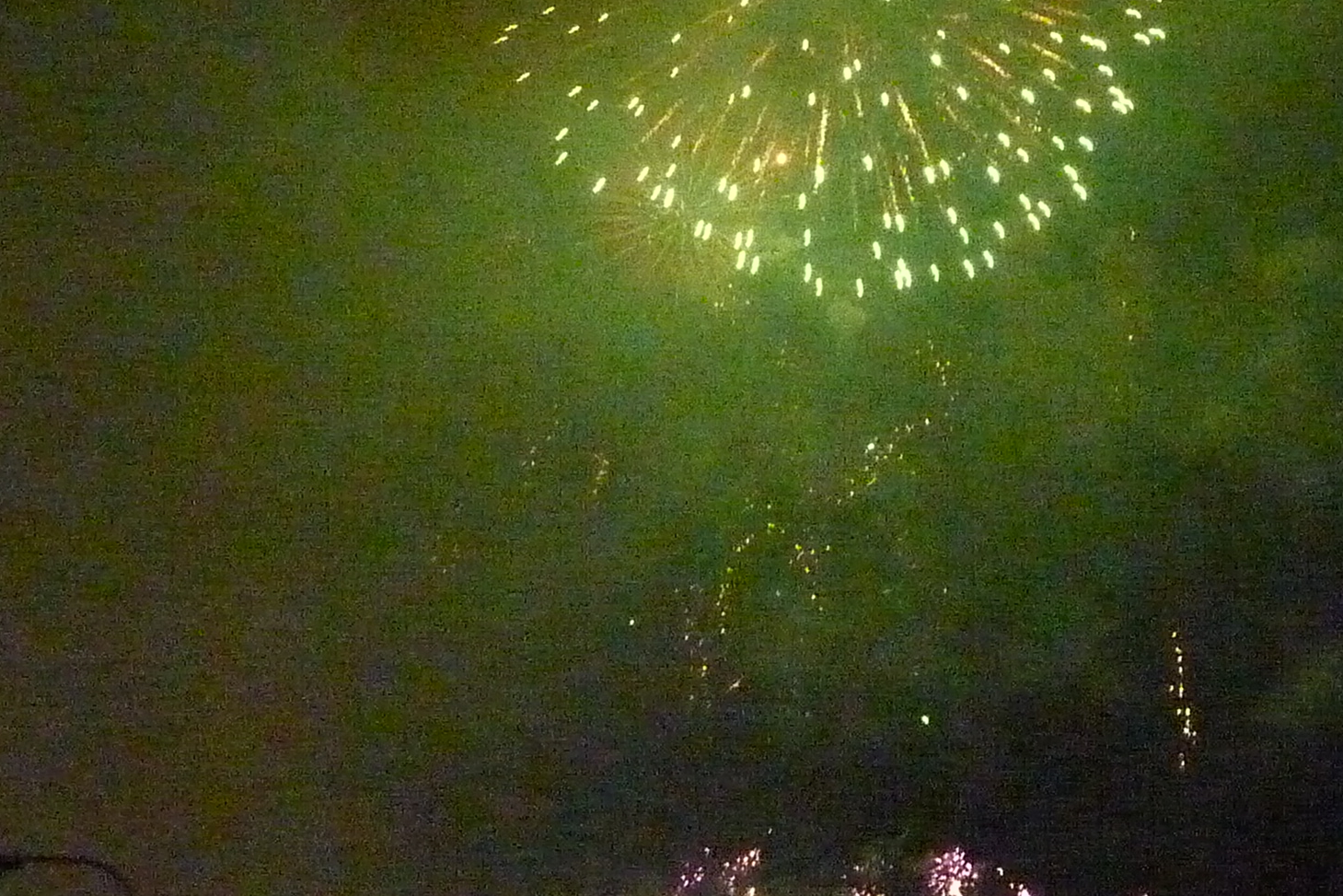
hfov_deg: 14.0
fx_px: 5447
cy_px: 617
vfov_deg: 9.4
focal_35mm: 146
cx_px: 893
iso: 1600
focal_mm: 9.1
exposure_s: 1/8
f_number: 3.9
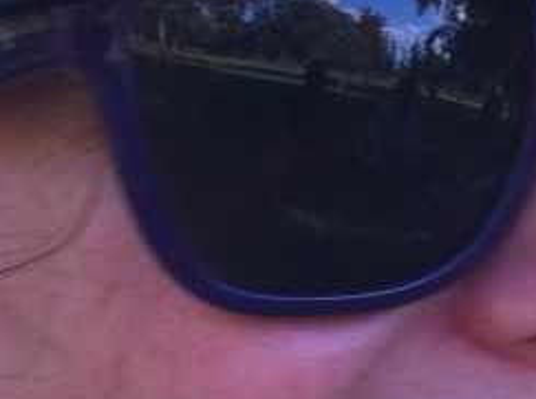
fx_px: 2888
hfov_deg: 10.5
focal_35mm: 187
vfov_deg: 7.9
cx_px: 527
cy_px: 183
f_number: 2.8
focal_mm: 3.85
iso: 80
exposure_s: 1/145
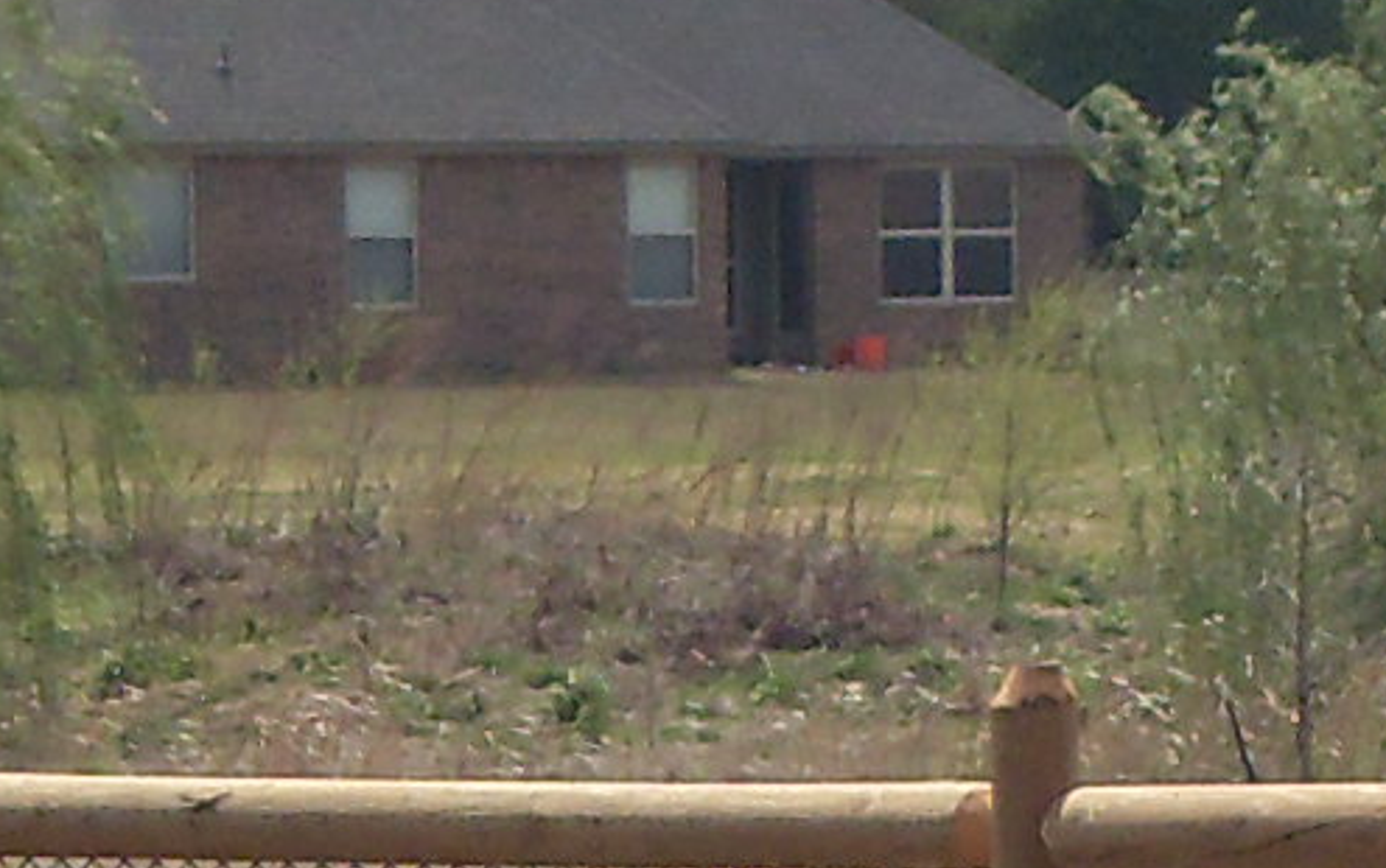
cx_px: 2769
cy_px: 1638
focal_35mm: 440
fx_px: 16630
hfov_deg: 4.7
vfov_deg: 3.0
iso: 80
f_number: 9.1
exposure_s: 1/180
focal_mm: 10.1
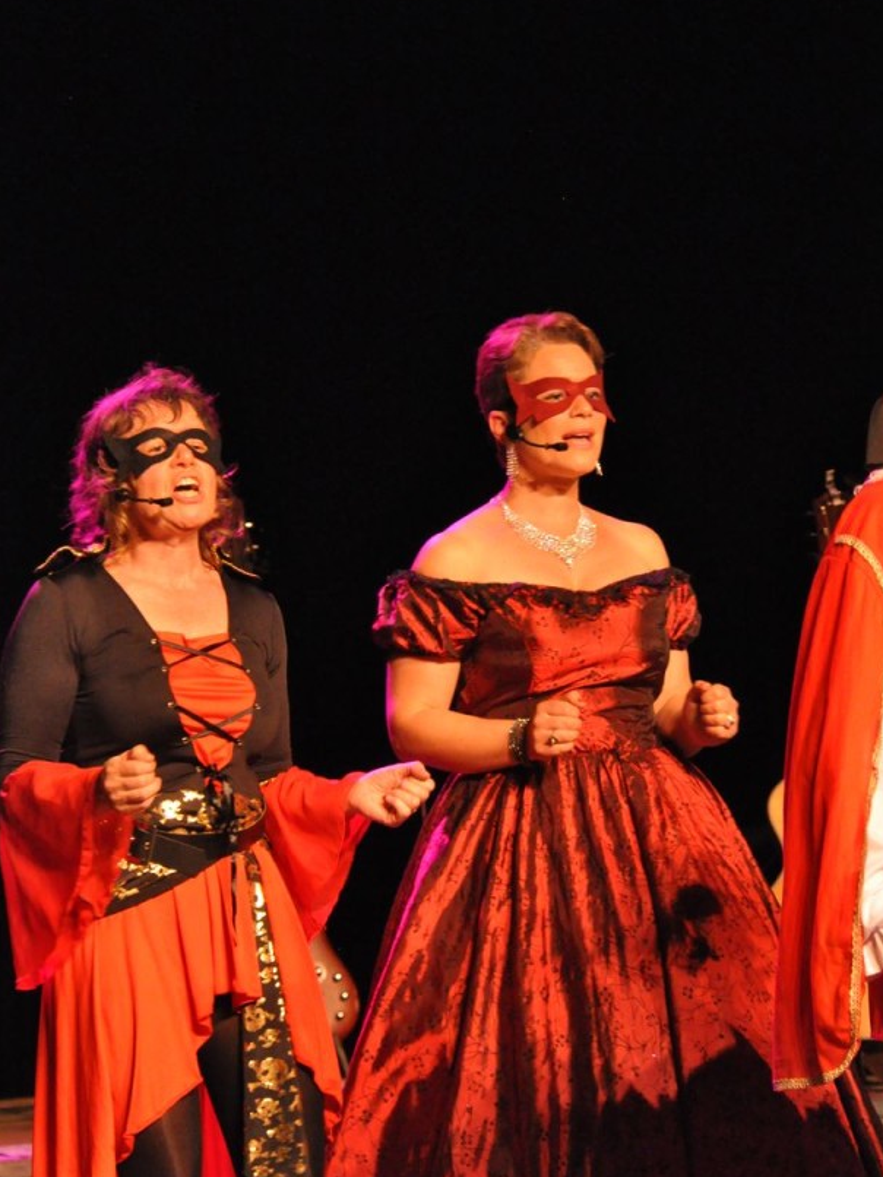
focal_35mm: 266
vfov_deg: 7.5
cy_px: 715
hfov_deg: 5.6
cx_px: 449
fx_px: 9031
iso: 3200
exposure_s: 1/40
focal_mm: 145
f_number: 5.6
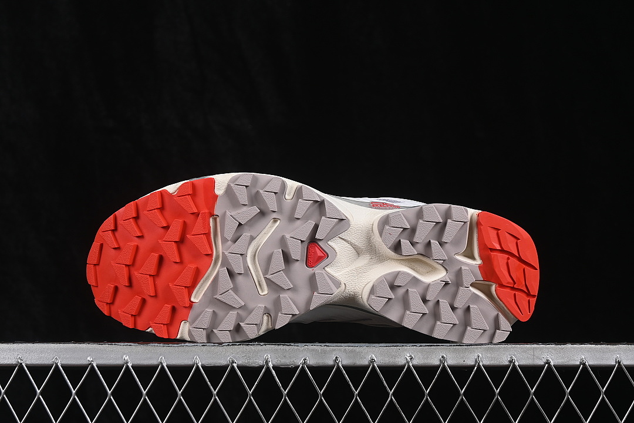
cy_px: 212
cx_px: 317
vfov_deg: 18.2
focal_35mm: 75
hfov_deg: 27.0
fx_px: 1321
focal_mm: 50
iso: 160
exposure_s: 1/80
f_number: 8
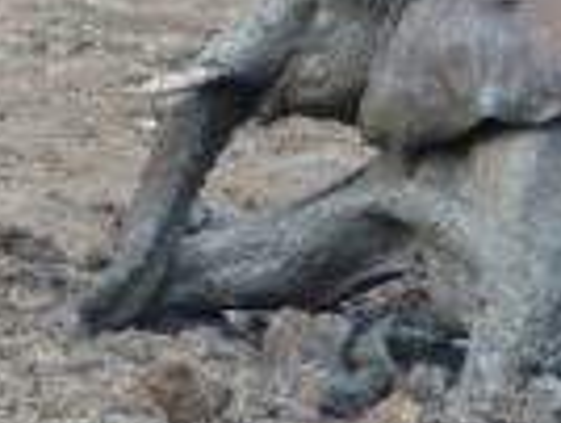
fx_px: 8085
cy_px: -147
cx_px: 301
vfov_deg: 3.0
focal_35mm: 498
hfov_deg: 4.0
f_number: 4
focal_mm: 26.8
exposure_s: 1/125
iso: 80
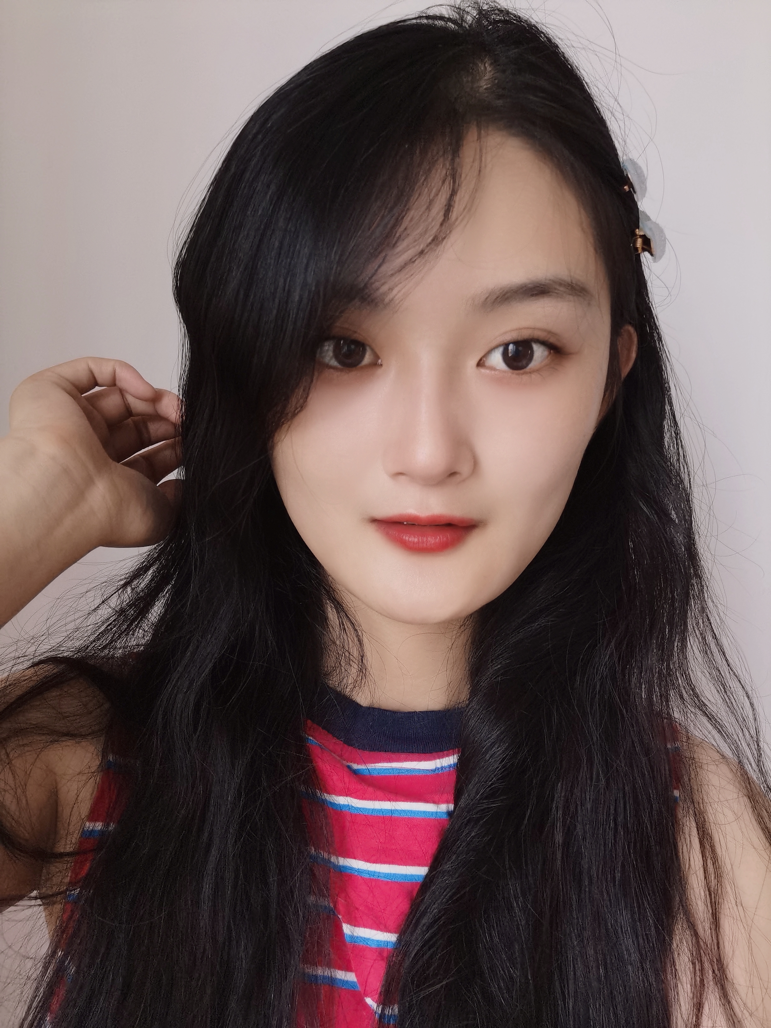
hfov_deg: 53.1
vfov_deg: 67.3
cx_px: 386
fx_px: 772
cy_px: 514
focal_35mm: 26
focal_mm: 3.85
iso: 242
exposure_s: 1/100
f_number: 2
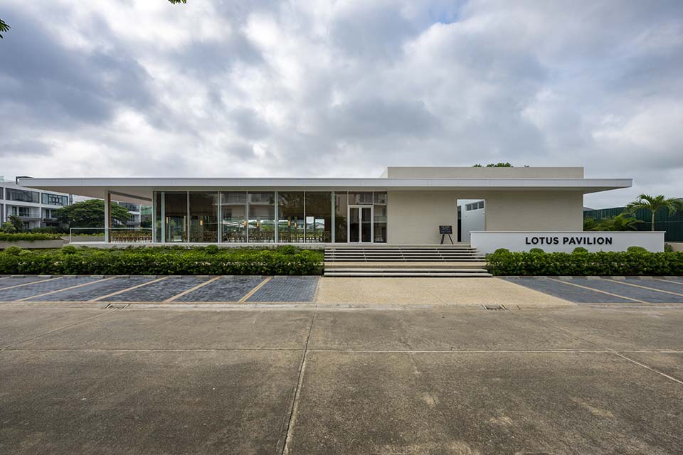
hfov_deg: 104.3
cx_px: 342
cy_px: 228
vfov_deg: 81.2
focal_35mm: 14
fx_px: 266
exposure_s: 1/200
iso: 72
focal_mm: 14
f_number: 9
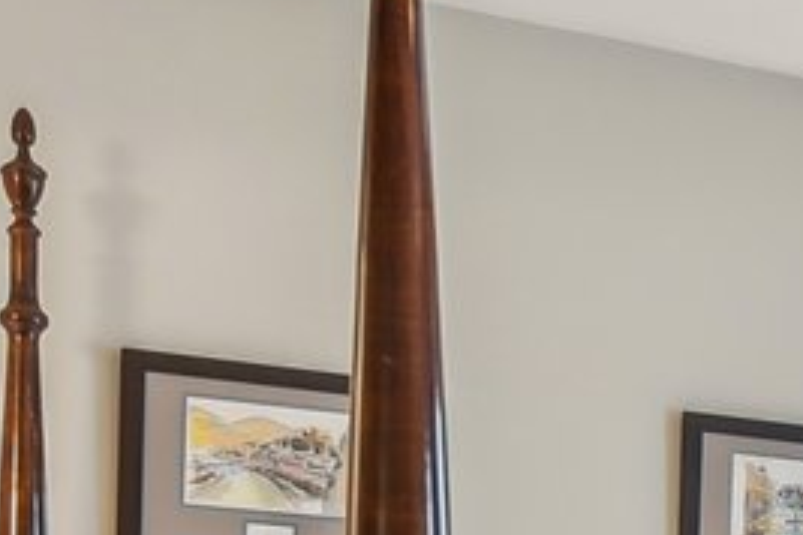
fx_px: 2565
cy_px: 816
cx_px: 1666
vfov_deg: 11.4
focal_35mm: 115
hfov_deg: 14.4
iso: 200
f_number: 8
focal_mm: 15
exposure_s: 1/5
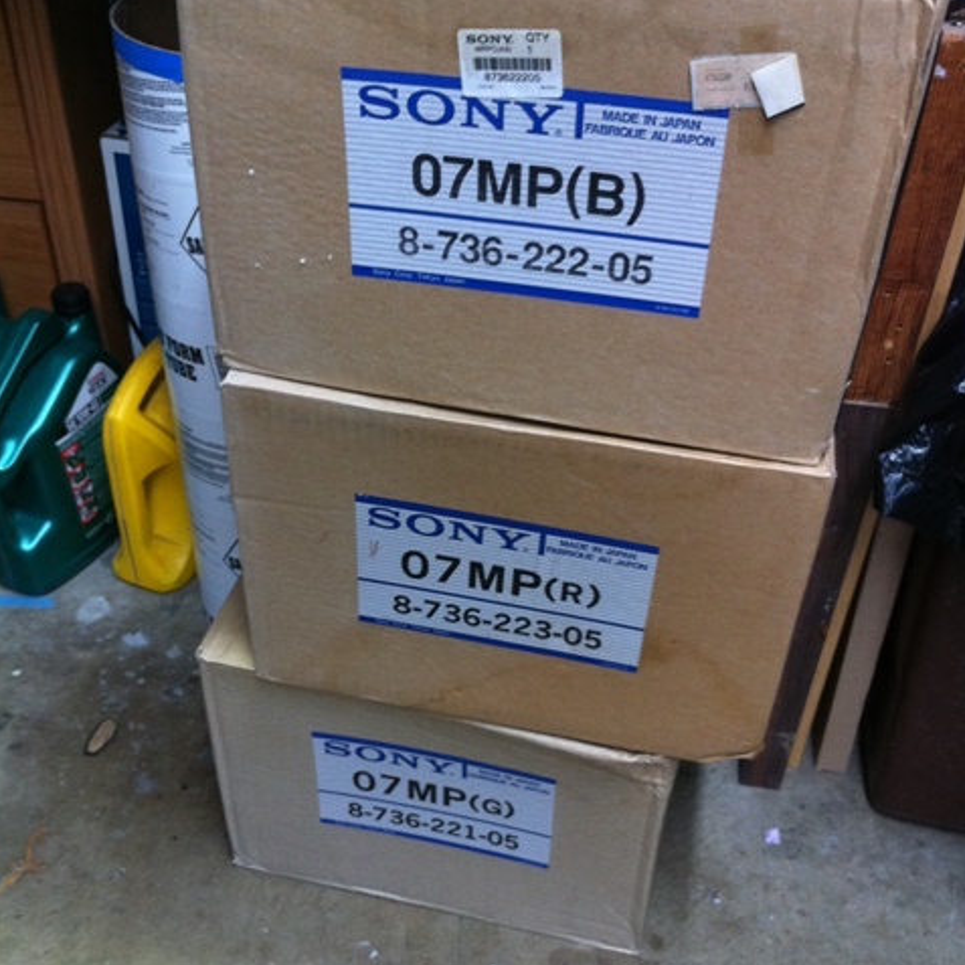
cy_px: 520
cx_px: 486
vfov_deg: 40.0
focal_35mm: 42
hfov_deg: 40.0
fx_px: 1325
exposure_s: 1/15
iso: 200
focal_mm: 3.85
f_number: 2.8
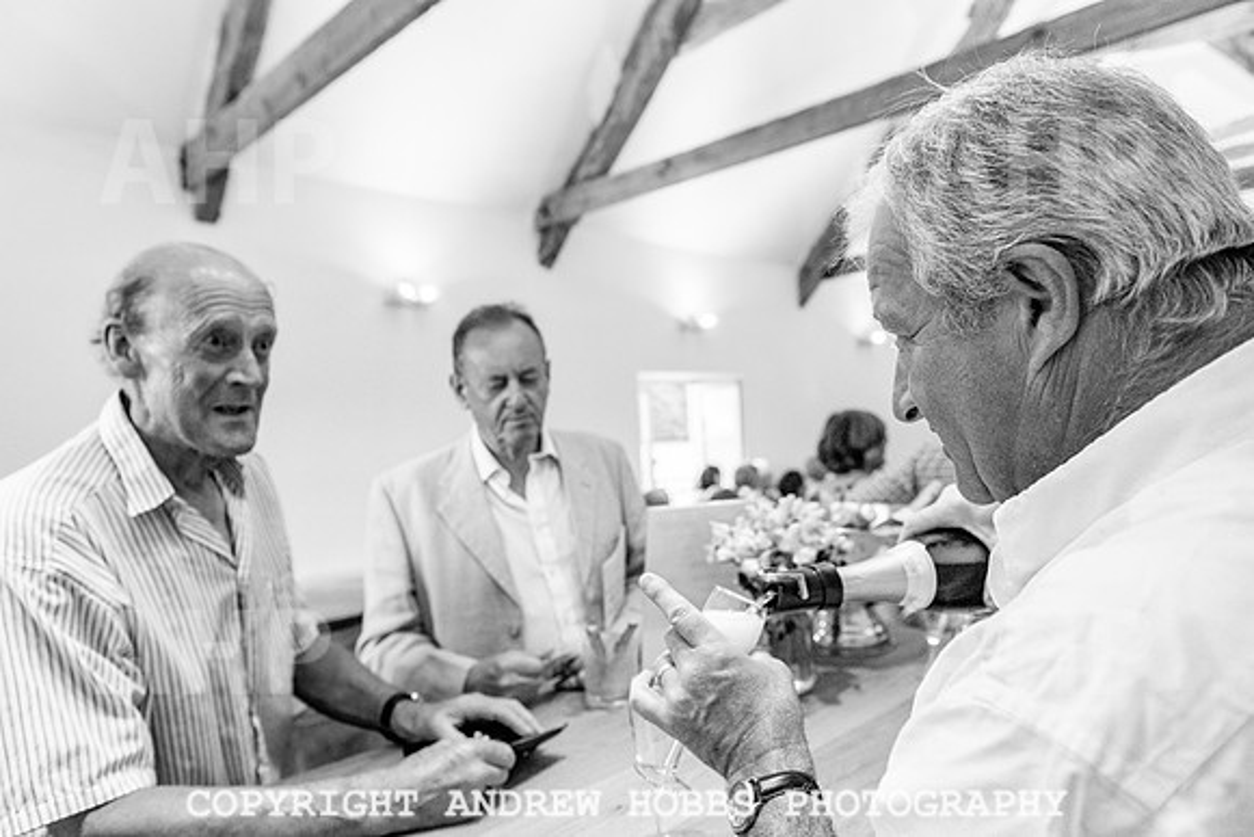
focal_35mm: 24
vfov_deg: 53.2
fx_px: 836
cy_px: 418
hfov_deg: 73.7
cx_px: 627
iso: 3600
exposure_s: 1/400
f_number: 4.5
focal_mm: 24
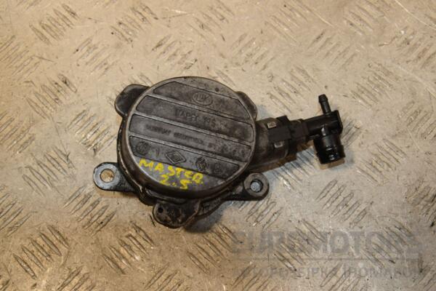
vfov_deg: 25.8
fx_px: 636
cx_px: 218
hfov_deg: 37.9
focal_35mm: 52
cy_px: 146
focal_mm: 35
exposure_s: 1/200
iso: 800
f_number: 8
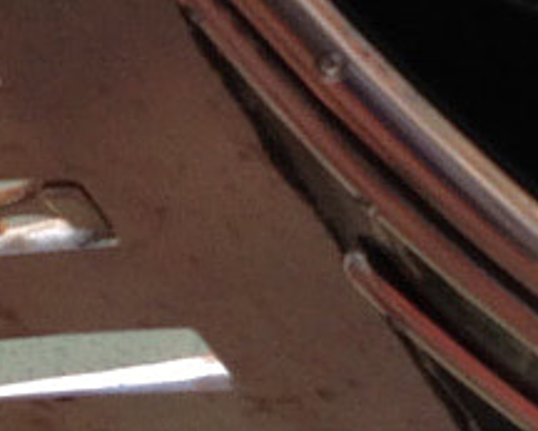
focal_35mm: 239
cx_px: 62
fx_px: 3807
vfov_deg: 6.5
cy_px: 199
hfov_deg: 8.1
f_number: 2.4
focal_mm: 4.13
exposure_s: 1/120
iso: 50
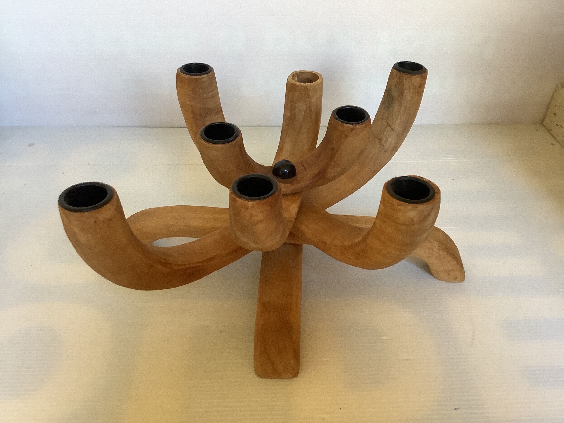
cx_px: 282
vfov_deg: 45.4
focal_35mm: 31
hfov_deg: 58.4
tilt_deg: -36.1
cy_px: 212
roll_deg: -0.1
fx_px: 505
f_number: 2.4
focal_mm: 3.3
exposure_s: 1/50
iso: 160
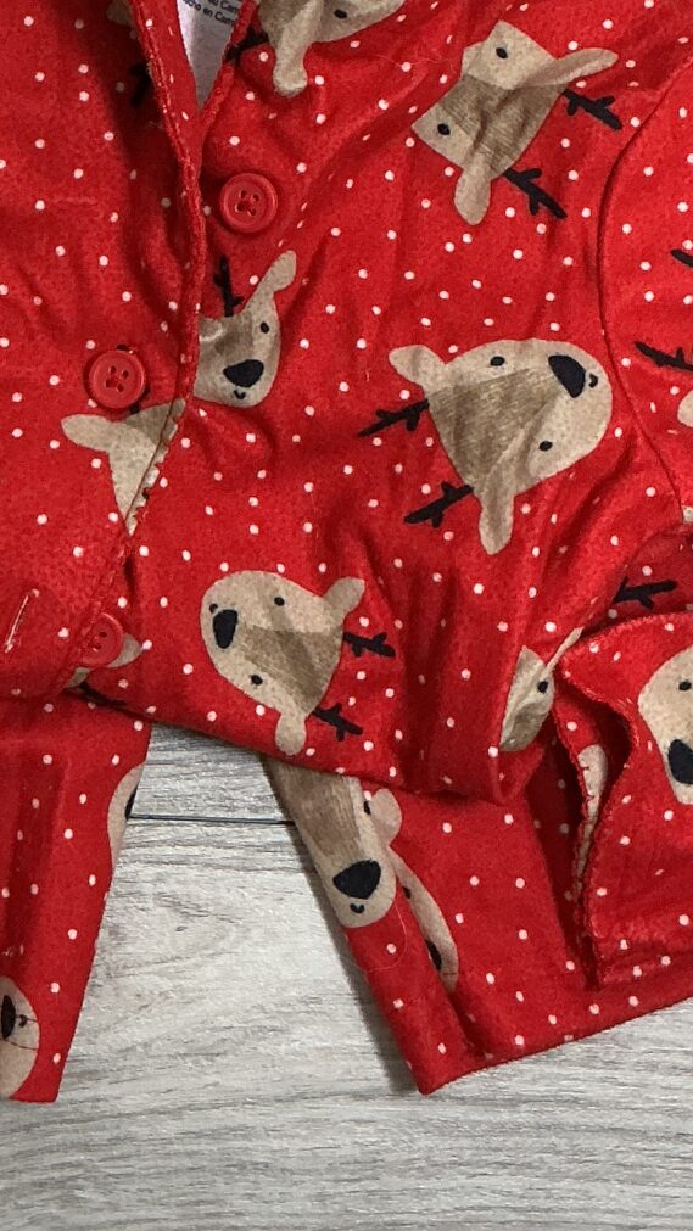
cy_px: 206
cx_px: 39
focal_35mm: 80
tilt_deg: -84.0
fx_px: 2612
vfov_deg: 25.9
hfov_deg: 14.9
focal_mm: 3
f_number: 1.8
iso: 80
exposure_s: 1/50
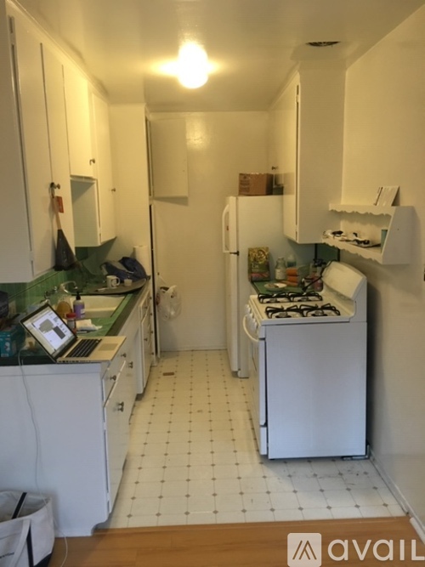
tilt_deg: -10.4
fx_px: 475
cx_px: 212
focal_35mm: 29
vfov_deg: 61.7
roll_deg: +1.6
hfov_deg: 48.2
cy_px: 284
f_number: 2.2
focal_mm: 4.15
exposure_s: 1/30
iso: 100
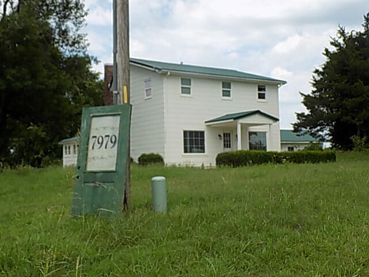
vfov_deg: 35.1
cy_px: 138
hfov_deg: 45.8
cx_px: 184
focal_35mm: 41
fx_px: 437
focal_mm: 7.3
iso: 80
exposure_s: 1/640
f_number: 3.6
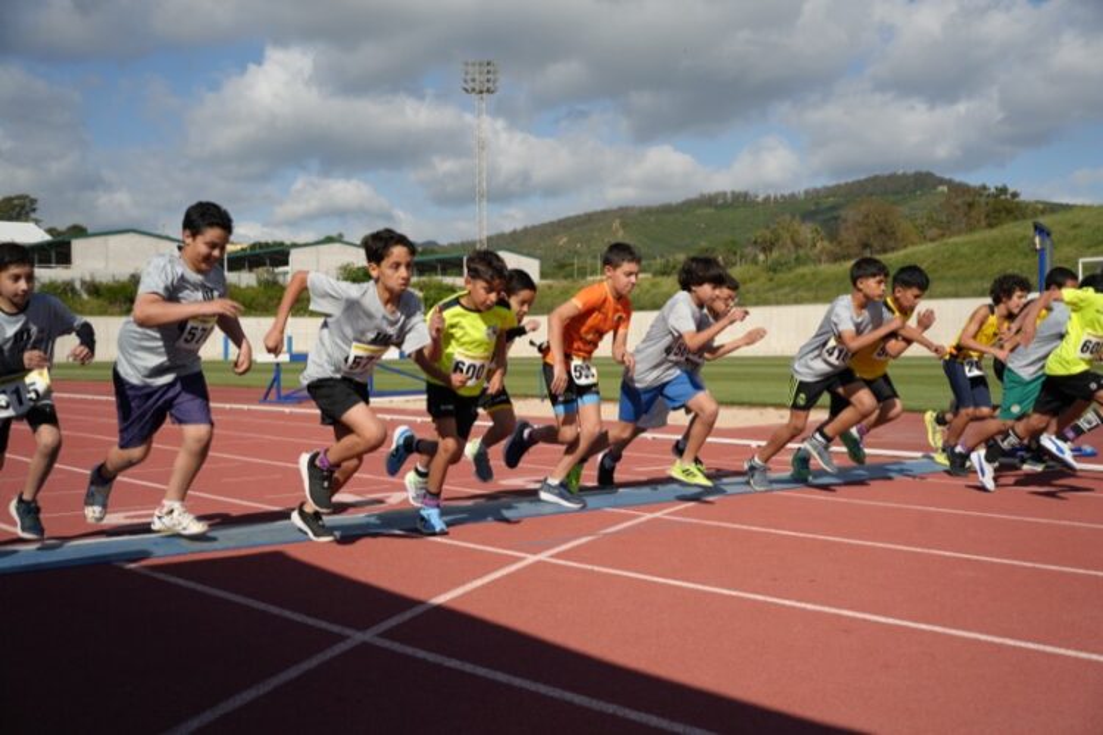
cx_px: 552
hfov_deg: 48.5
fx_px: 1225
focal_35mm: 40
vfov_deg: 33.4
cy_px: 368
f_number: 5
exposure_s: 1/1250
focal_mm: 40
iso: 100
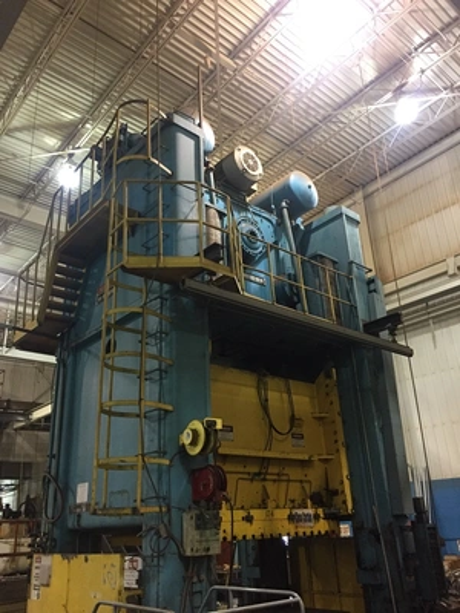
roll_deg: +2.3
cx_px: 230
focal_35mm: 29
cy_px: 306
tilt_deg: +23.7
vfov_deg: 61.7
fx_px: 514
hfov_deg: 48.2
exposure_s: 1/30
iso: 160
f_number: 2.2
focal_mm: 4.15
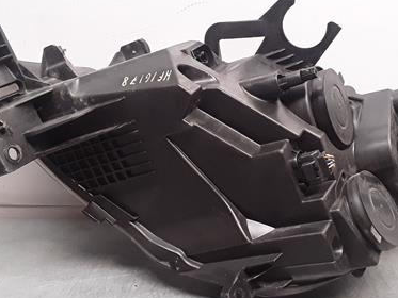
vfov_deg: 30.3
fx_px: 552
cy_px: 160
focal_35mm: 48
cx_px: 234
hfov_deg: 39.5
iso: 100
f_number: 1.9
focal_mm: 2.91
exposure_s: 1/100
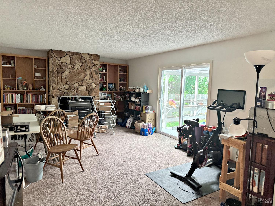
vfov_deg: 56.8
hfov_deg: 71.6
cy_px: 103
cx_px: 138
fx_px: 191
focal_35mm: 24
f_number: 1.78
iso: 800
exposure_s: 1/60
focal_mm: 6.76
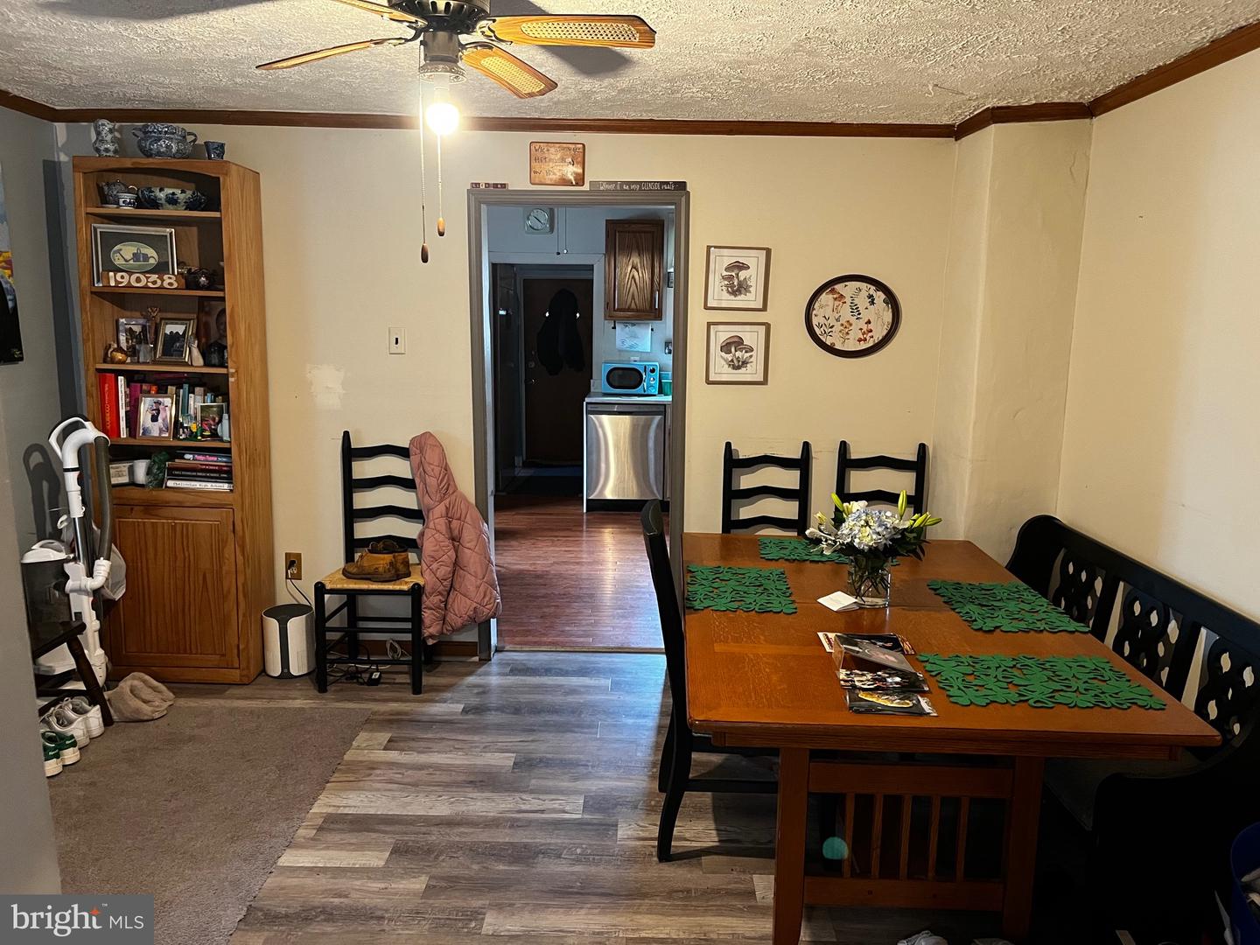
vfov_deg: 53.1
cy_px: 472
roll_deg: -0.6
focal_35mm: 26
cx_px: 630
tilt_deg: -11.6
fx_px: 946
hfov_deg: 67.3
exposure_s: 1/40
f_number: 1.6
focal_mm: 5.1
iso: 400
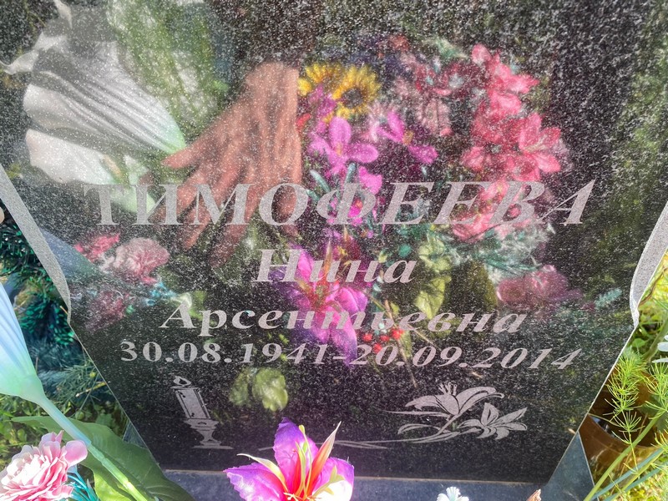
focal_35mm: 26
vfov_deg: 53.1
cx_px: 334
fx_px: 502
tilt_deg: -47.1
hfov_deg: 67.3
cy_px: 250
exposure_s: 1/124
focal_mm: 4.25
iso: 32
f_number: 1.8
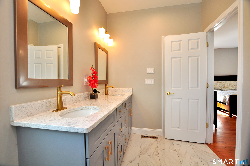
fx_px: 104
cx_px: 125
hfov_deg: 100.5
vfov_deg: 77.2
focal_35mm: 15
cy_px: 83
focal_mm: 10
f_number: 5
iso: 200
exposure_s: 1/40
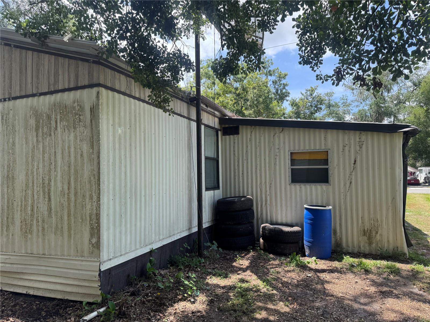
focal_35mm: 24
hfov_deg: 71.6
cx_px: 215
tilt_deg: +2.1
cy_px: 161
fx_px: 298
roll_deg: +0.3
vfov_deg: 56.8
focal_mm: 6.76
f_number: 1.78
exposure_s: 1/876
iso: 80
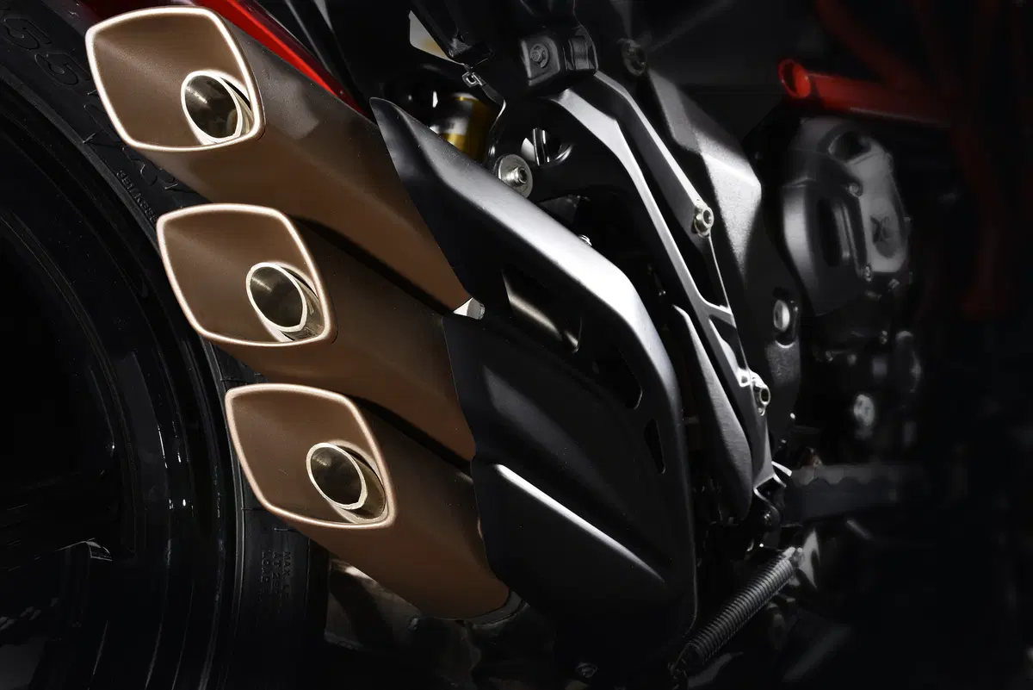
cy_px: 345
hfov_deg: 54.4
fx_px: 1005
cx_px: 516
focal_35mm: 35
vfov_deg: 37.9
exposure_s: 1/125
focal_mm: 35
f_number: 14
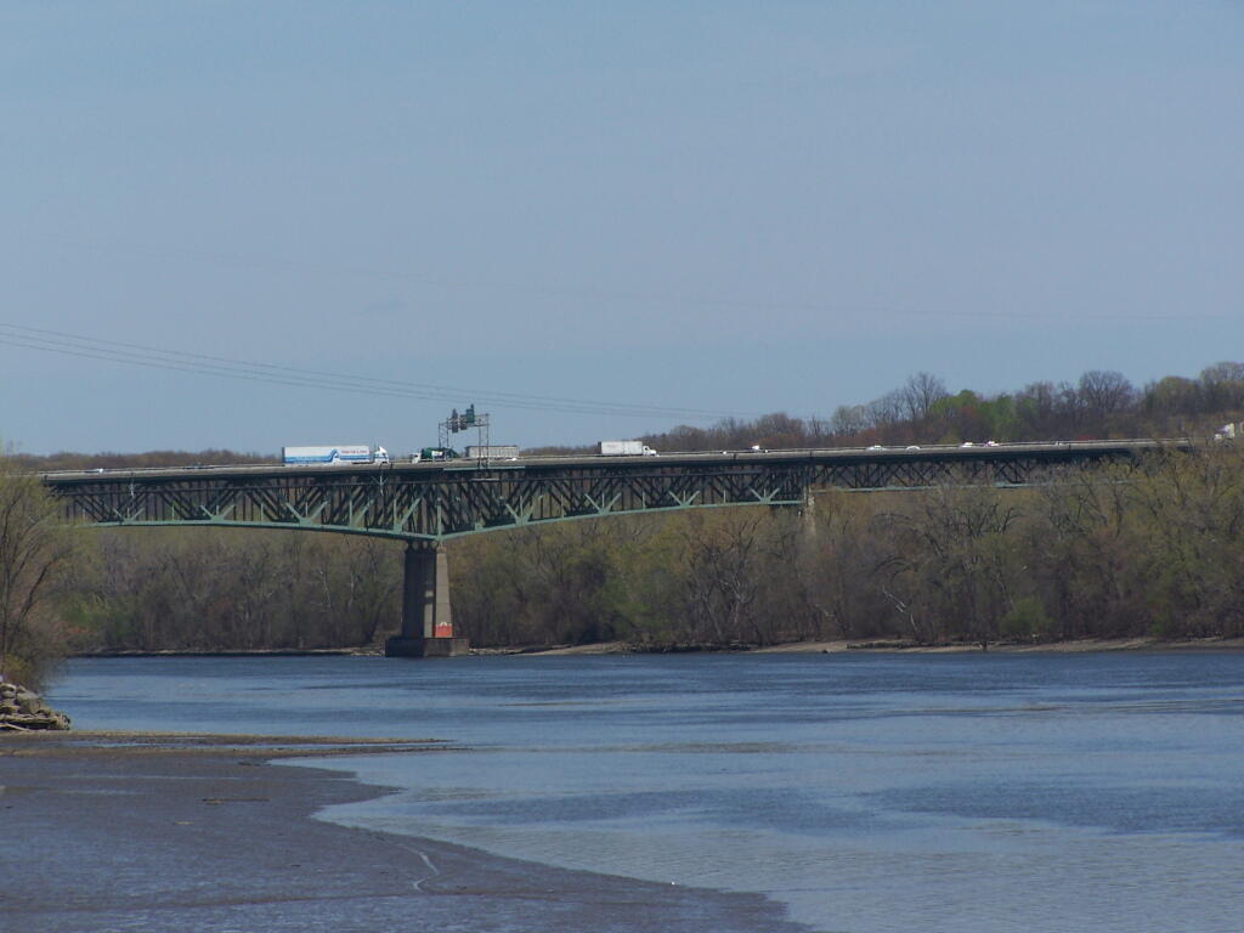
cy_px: 466
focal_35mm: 218
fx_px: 7834
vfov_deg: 6.8
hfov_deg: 9.1
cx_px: 622
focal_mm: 36.2
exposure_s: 1/640
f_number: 6.3
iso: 80
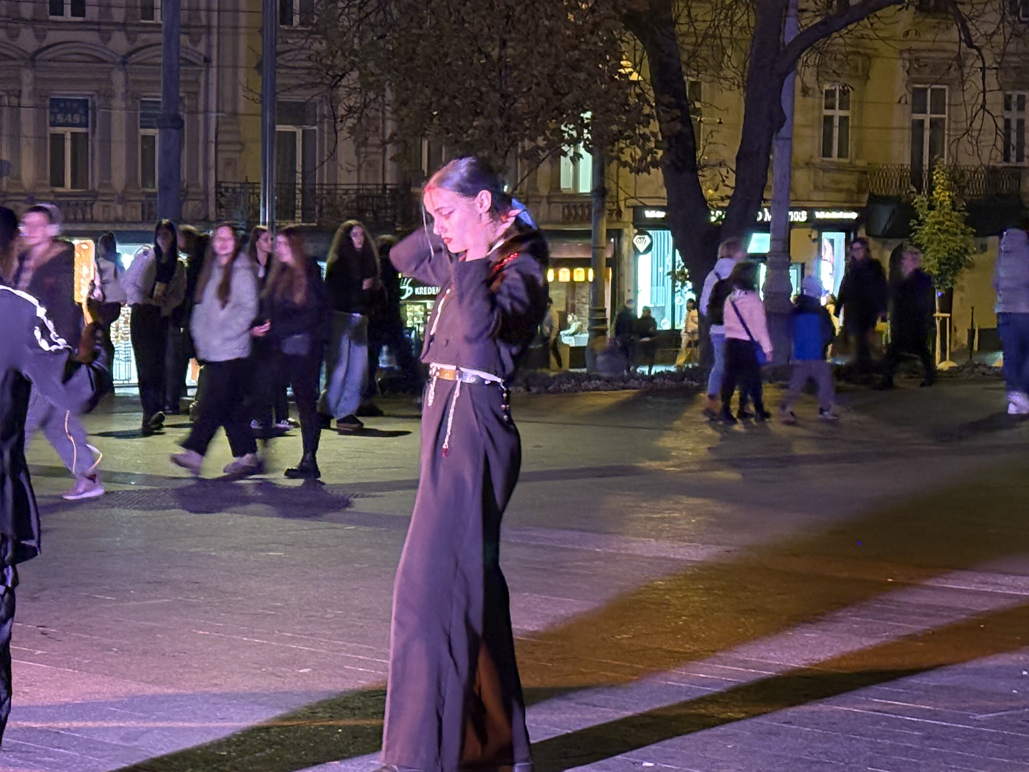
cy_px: 384
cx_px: 108
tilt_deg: -2.9
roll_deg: +0.0
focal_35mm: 103
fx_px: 3062
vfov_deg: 14.4
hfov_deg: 18.8
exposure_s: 1/20
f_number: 1.6
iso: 400
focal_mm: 5.96
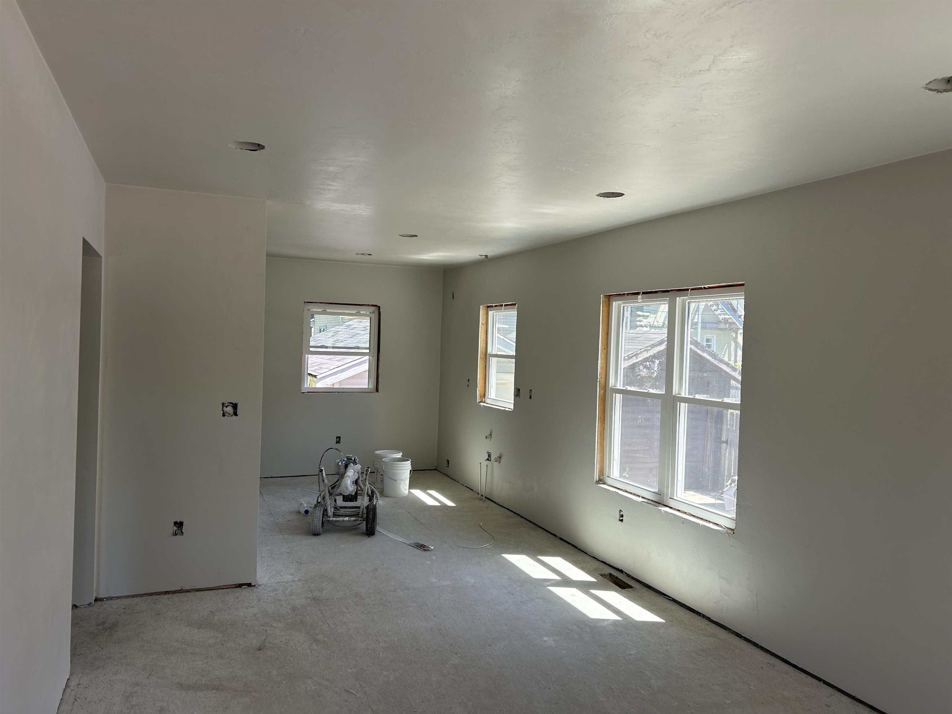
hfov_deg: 67.3
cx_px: 476
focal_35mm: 26
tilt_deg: -0.8
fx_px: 715
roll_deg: -2.0
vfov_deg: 53.1
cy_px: 357
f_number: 1.5
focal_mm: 5.7
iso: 40
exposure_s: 1/243
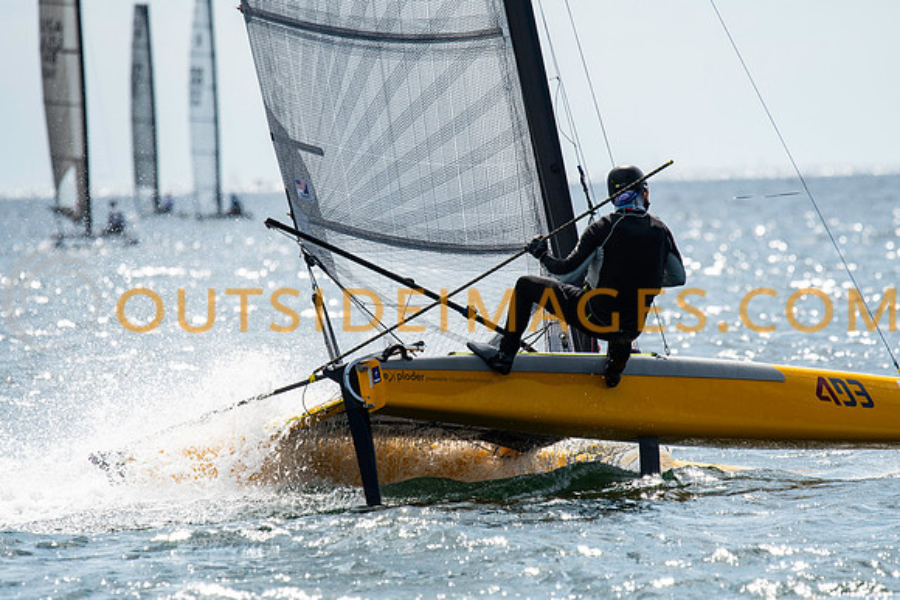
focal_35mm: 450
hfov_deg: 4.6
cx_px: 450
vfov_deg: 3.1
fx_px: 11252
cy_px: 300
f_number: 5
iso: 400
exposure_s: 1/8000
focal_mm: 300
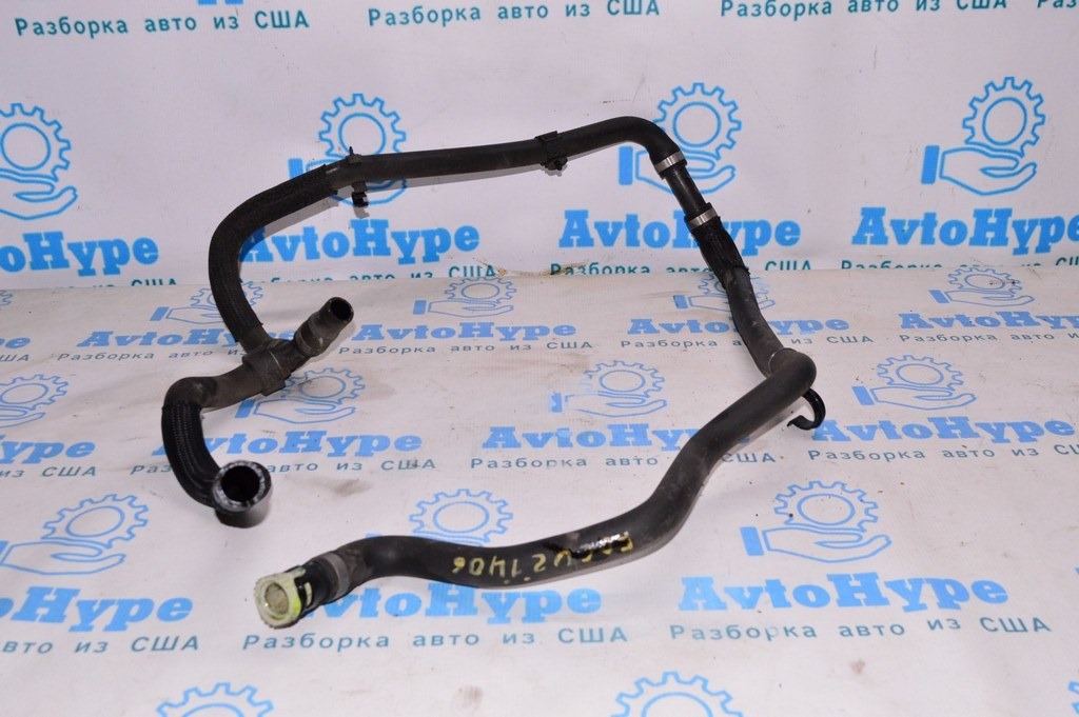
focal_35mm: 38
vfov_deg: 35.4
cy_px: 358
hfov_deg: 51.3
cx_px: 540
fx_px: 1123
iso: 1600
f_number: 8
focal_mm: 25
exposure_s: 1/200
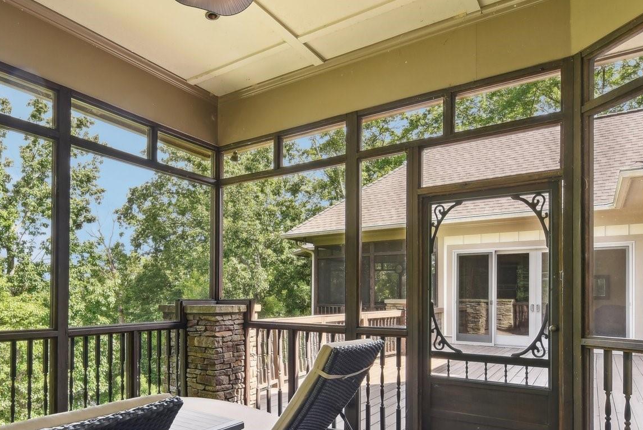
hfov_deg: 69.3
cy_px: 294
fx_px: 447
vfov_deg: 50.2
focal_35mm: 25
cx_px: 211
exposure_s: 1/50
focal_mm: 14
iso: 200
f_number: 8
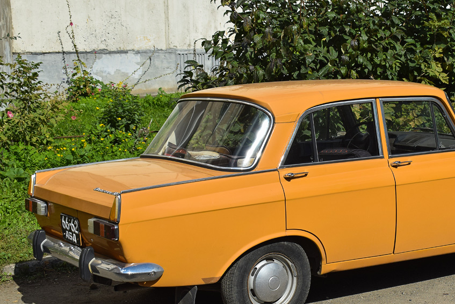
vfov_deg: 20.0
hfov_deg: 29.4
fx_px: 860
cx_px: 309
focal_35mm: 68
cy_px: 164
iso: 200
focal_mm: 32
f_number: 7.1
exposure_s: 1/1250
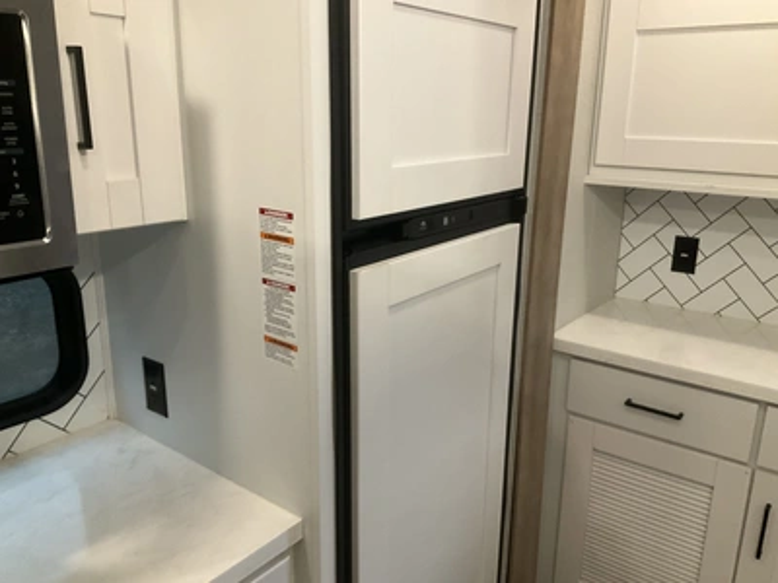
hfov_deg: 61.7
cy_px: 292
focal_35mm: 29
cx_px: 389
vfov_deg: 48.2
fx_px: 652
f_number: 1.8
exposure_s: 1/56
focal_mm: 3
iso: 320
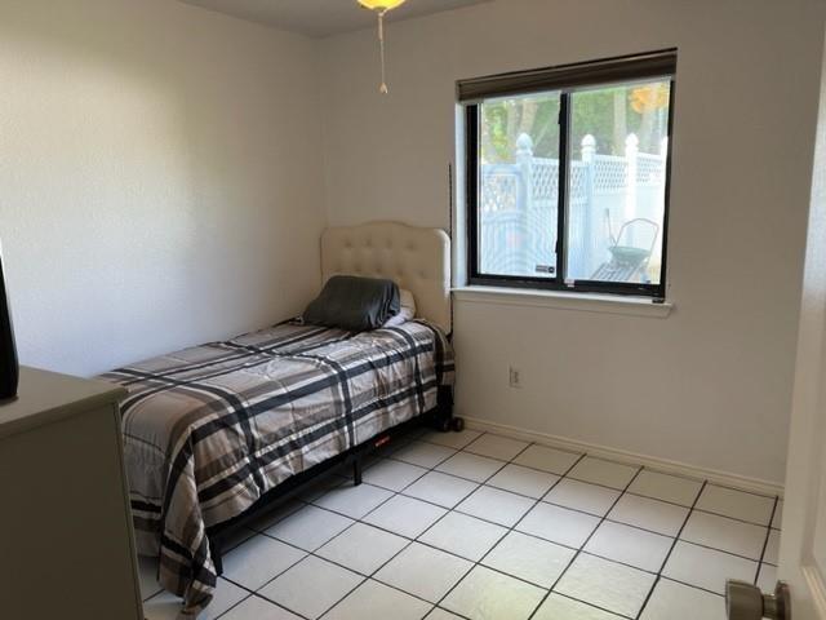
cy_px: 310
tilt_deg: -9.7
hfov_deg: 67.3
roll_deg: +1.6
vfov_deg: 53.1
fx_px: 620
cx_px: 413
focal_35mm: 26
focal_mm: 5.7
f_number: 1.5
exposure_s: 1/60
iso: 80
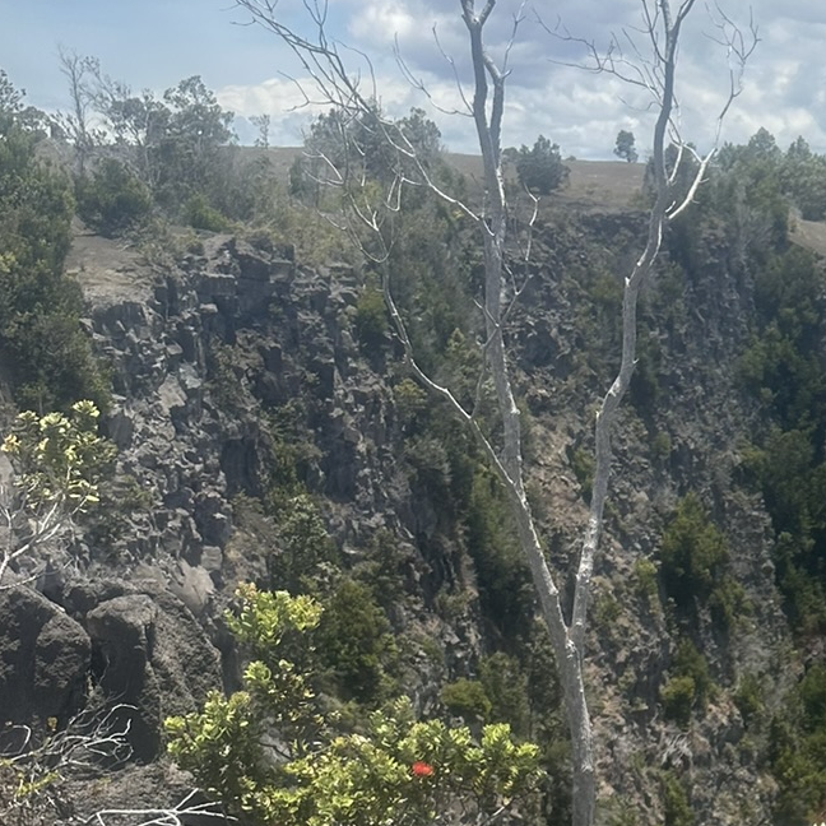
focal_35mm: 67
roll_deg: -4.5
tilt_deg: -18.4
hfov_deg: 23.9
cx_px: 933
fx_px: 1809
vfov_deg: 24.4
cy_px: 859
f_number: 1.78
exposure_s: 1/2809
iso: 80
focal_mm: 6.86
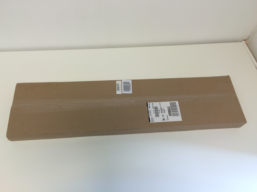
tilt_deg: -56.3
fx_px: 223
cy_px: 93
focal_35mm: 30
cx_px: 128
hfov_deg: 60.0
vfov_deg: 46.8
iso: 40
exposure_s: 1/33
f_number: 2.2
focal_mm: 4.15
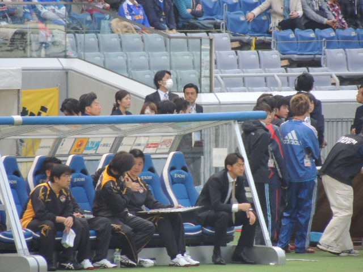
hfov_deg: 2.0
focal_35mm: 1000
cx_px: 182
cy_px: 136
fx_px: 10486
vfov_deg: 1.5
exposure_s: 1/500
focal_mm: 180
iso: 800
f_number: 5.9
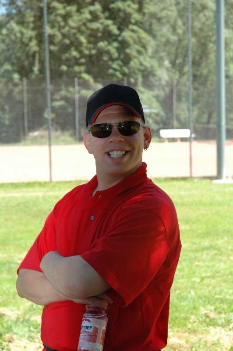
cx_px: 116
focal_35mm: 105
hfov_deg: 13.0
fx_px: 1021
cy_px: 176
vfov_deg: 19.5
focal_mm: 70
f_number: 7.1
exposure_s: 1/500
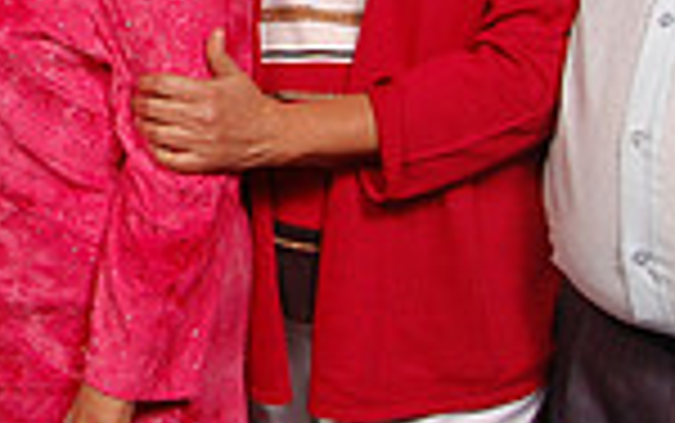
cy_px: -148
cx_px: -176
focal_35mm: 142
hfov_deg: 14.2
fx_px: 2614
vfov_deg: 9.1
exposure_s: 1/200
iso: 400
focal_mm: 24
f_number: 5.6
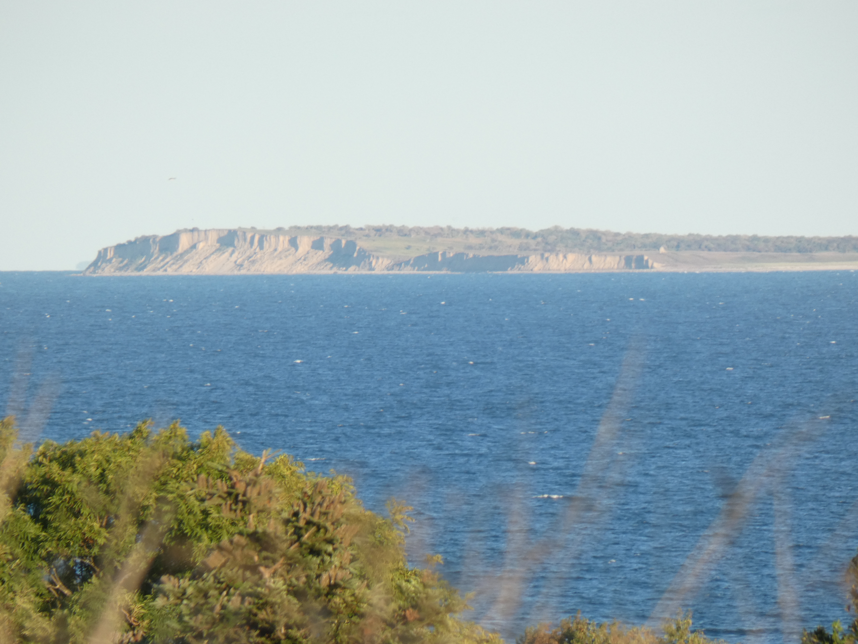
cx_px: 429
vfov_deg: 1.4
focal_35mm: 1086
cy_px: 322
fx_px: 26918
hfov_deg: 1.8
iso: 80
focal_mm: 194.6
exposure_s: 1/125
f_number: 5.7
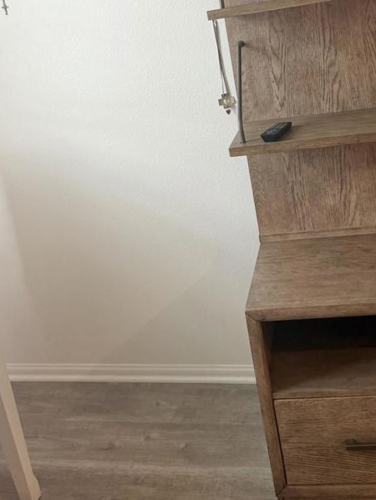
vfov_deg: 43.5
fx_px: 593
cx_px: 225
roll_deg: +7.2
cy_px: 95
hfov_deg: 35.1
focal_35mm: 41
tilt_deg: -9.8
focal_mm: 6.76
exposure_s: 1/60
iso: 160
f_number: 1.78
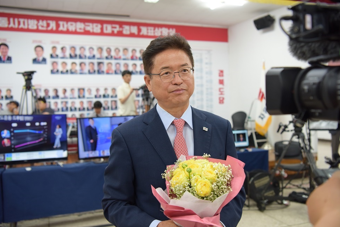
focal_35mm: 35
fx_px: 331
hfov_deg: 54.4
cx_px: 173
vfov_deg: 37.9
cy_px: 113
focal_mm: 34
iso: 800
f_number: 3.5
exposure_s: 1/125
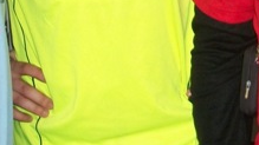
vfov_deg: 8.4
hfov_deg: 15.3
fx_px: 954
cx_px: 235
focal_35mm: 139
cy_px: -113
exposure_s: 1/30
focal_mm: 6.3
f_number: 3.1
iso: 200
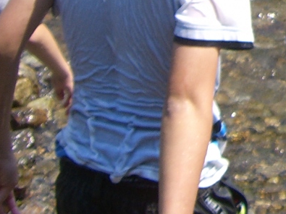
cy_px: -141
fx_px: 1272
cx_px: 513
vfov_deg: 9.3
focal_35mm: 154
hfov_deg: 11.8
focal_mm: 6.2
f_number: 4.3
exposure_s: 1/250
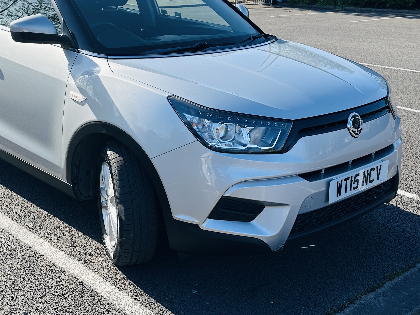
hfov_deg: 37.9
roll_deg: -1.1
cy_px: 100
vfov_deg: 28.9
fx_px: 607
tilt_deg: -11.2
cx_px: 157
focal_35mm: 50
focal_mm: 6.86
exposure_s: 1/2203
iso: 80
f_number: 1.78
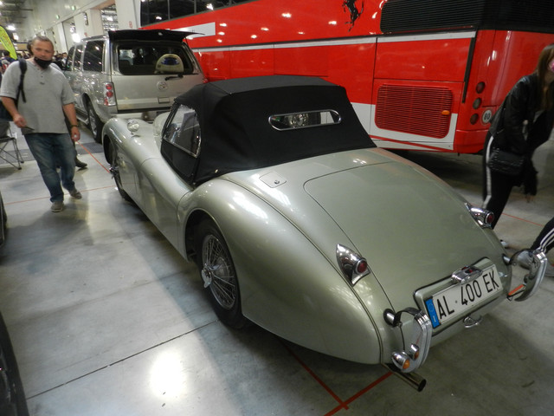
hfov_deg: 73.9
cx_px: 277
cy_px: 208
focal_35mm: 23
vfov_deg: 58.9
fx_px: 368
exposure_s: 1/20
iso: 400
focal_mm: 4
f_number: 3.4
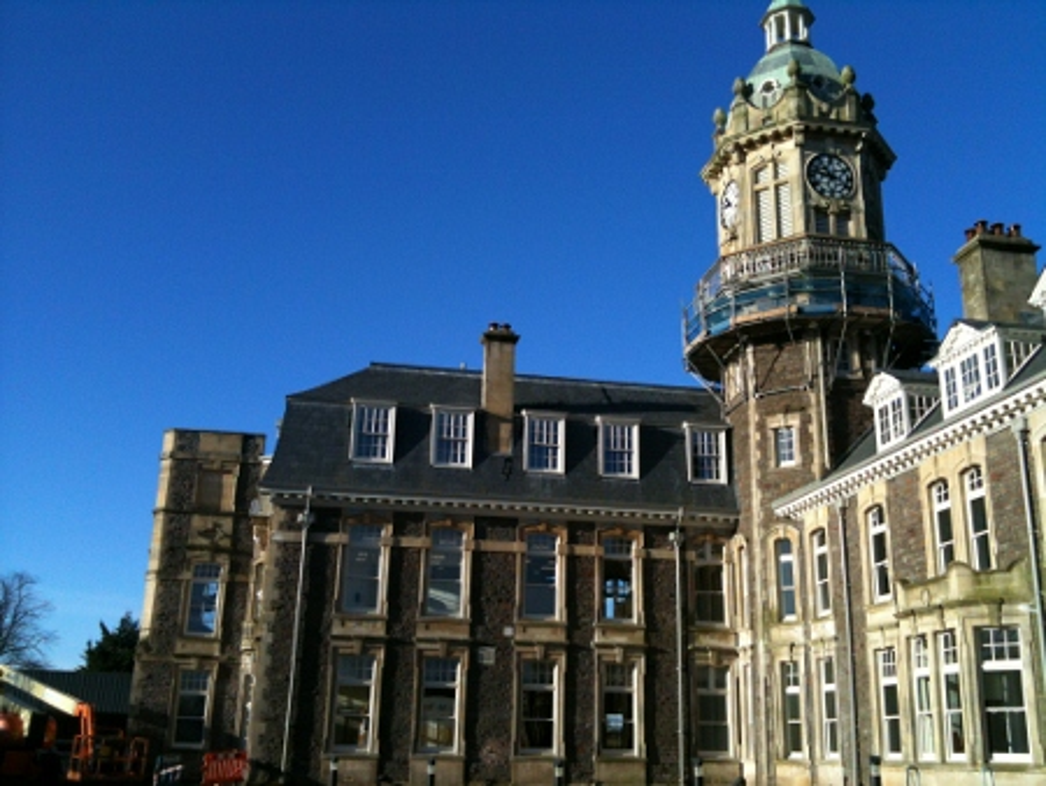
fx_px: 1058
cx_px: 523
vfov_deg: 40.7
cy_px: 393
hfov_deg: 52.6
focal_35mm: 35
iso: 64
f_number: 2.8
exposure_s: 1/1186
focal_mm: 3.85
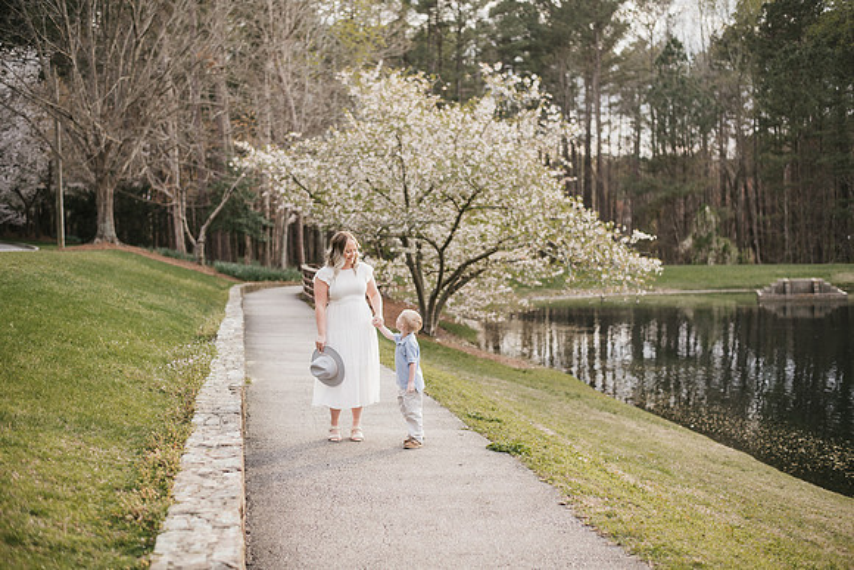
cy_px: 285
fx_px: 1186
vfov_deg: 27.0
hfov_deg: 39.6
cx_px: 427
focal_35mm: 50
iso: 125
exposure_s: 1/400
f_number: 2.2
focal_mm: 50
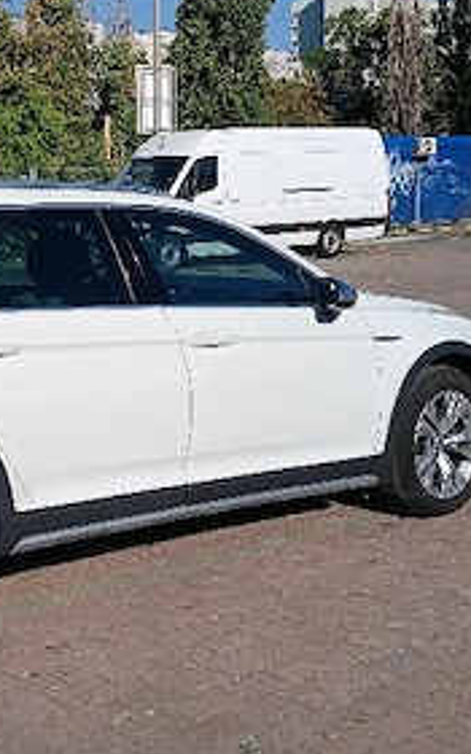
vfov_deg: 34.3
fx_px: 1212
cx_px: 57
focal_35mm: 59
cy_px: 264
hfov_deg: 21.6
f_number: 1.8
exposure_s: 1/1250
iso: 20
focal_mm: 3.98
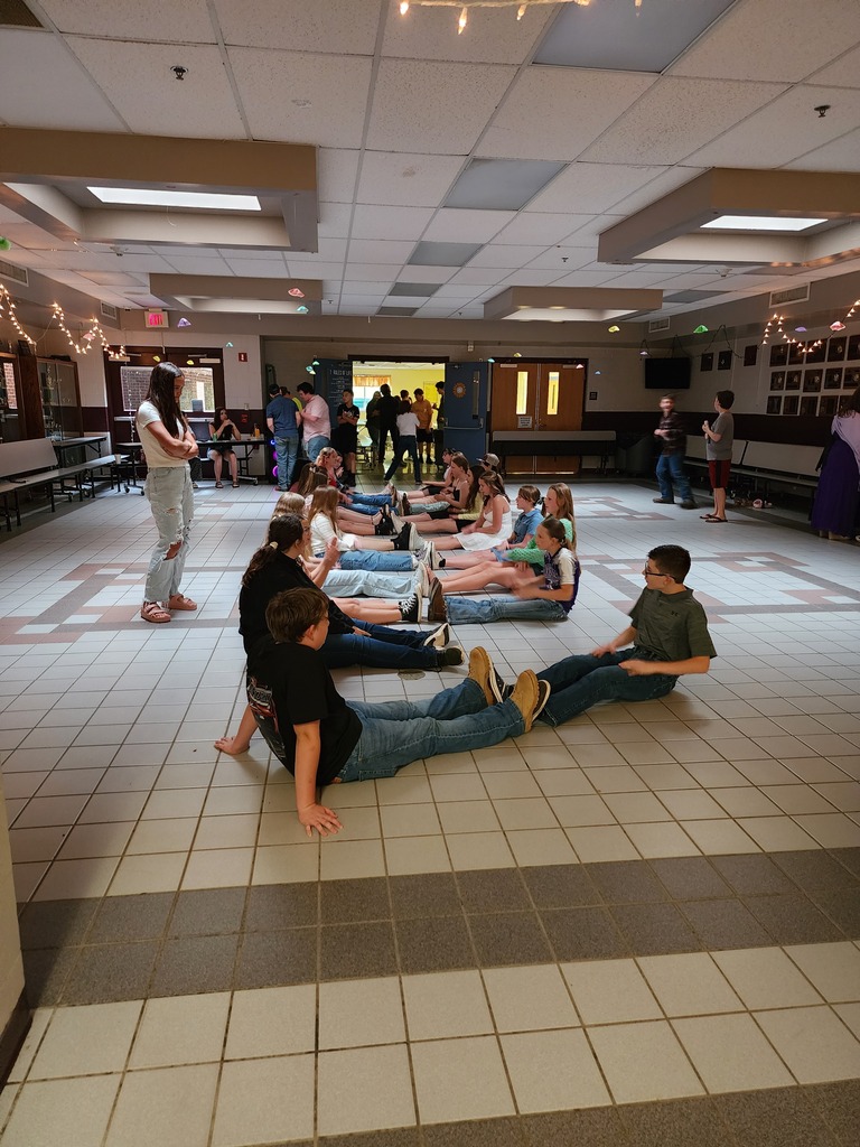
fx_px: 762
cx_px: 430
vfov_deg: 73.9
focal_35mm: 23
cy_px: 574
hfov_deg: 58.9
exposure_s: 1/30
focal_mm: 6.4
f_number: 1.8
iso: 640
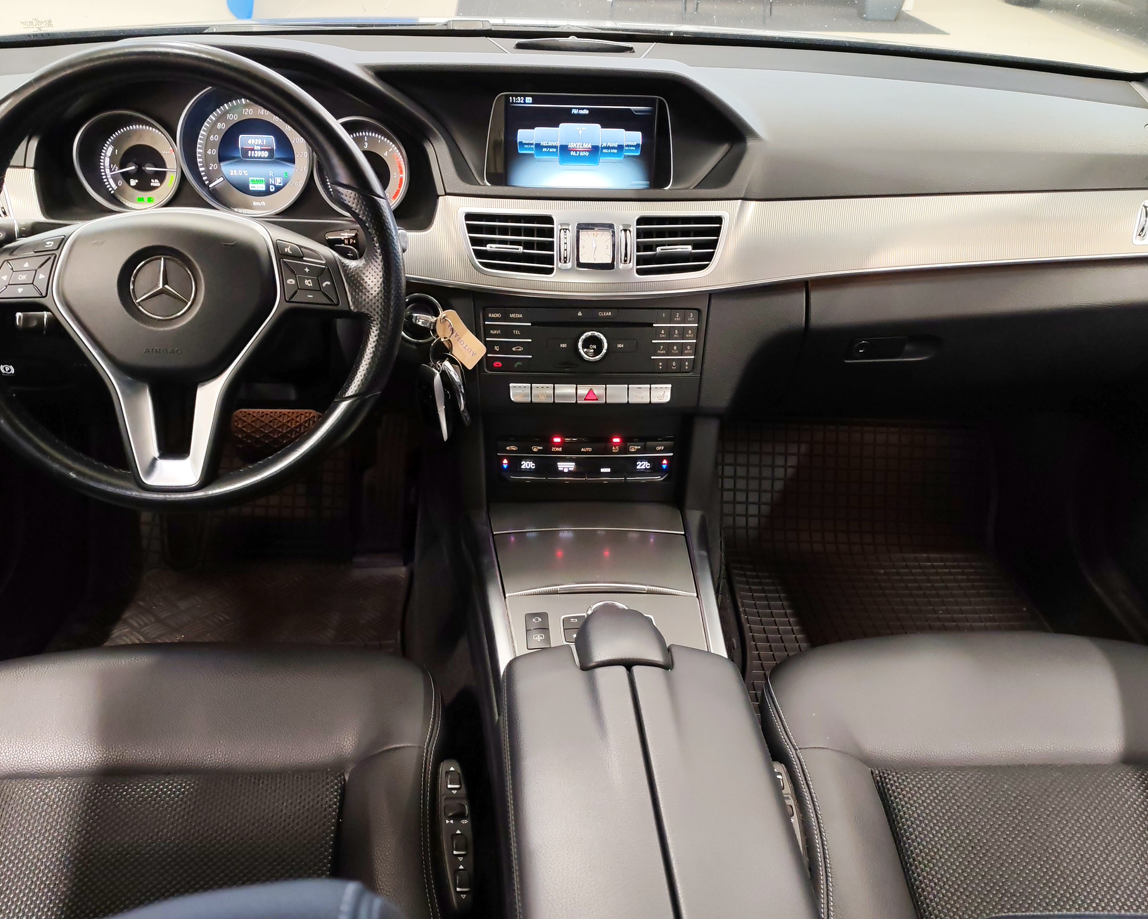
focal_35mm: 34
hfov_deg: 52.8
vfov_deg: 43.4
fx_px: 1155
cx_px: 566
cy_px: 454
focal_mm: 6.12
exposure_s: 1/50
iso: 800
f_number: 1.9
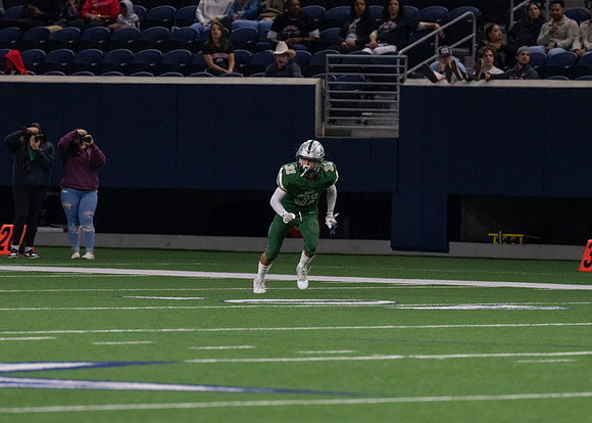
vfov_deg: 3.8
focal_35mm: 384
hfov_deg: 5.3
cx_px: 250
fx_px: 6447
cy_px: 245
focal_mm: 200
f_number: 2.8
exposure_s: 1/1000
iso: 1600
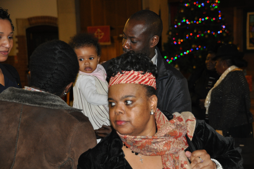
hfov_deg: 26.0
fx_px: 550
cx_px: 127
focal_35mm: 78
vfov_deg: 17.4
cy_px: 84
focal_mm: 52
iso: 800
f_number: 4.8
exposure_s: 1/60
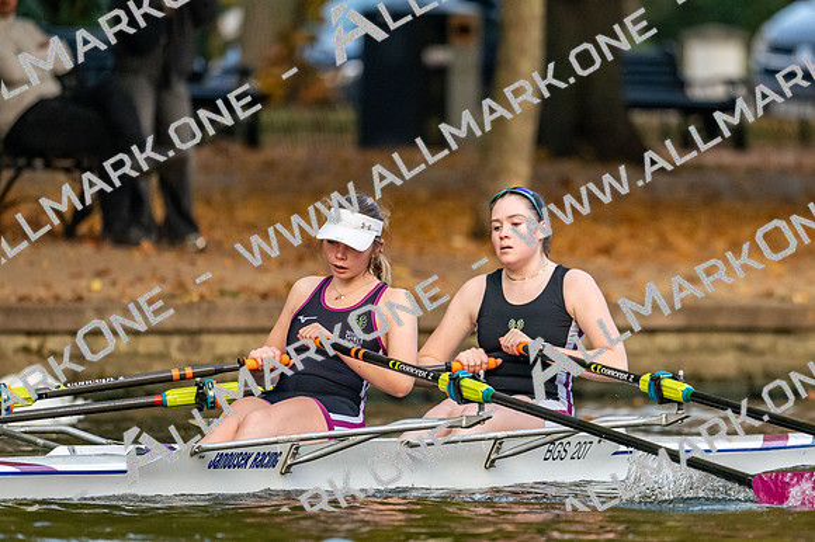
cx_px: 408
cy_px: 271
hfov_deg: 3.4
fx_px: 13575
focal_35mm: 600
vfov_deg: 2.3
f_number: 4.5
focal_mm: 400
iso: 3200
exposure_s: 1/2500
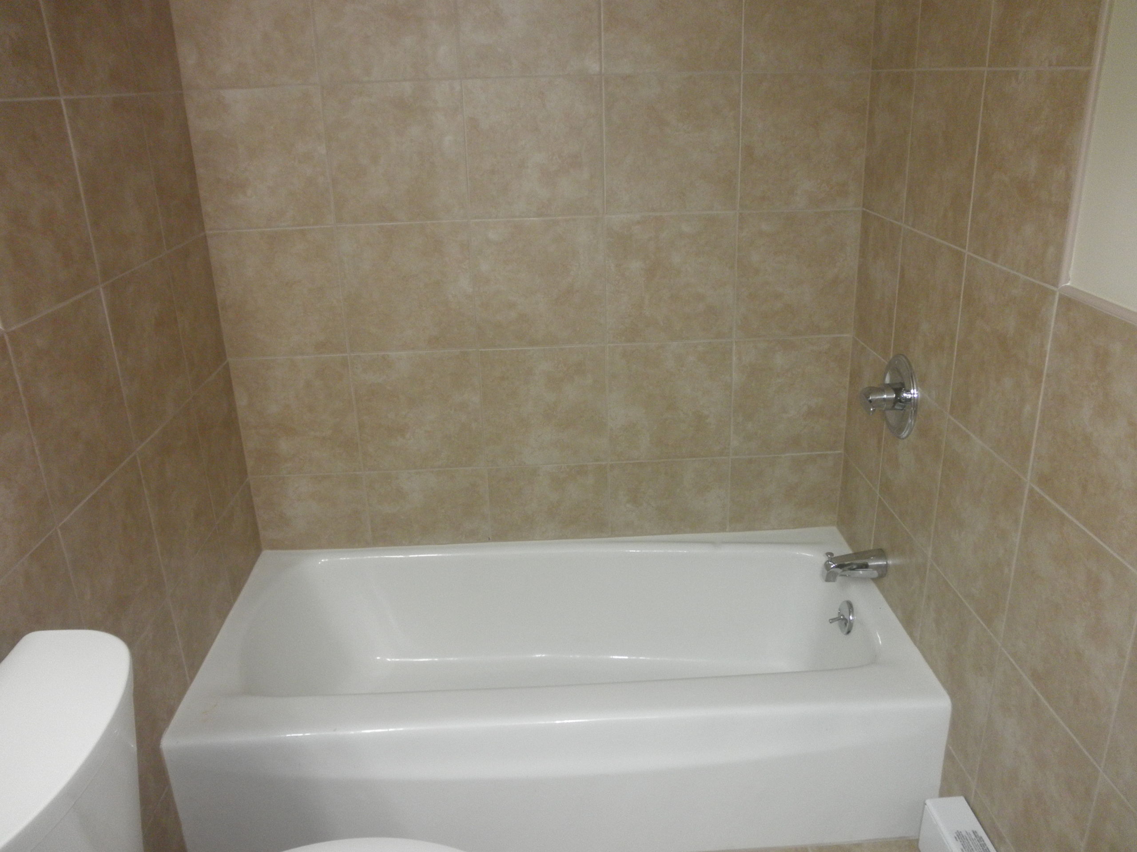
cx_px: 568
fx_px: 920
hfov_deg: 63.4
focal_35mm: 28
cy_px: 426
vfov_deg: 49.7
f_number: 3
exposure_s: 1/30
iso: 200
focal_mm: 5
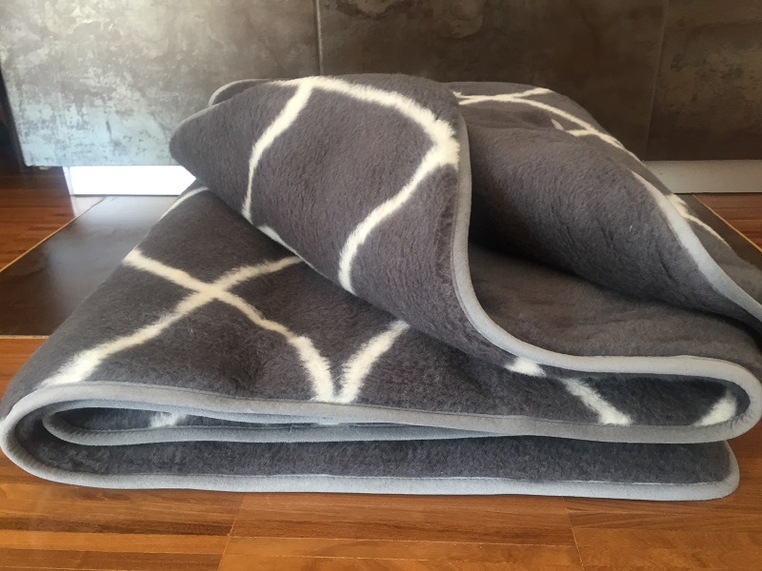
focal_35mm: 29
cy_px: 286
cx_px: 381
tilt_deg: -23.8
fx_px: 638
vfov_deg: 48.2
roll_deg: +1.4
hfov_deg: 61.7
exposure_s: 1/33
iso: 125
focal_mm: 4.15
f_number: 2.2
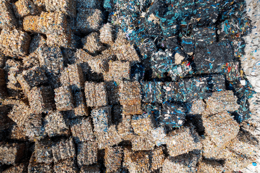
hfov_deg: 78.6
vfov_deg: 57.2
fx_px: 159
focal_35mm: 22
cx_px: 130
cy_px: 86
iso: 100
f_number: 2.8
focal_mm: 8.38
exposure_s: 1/50
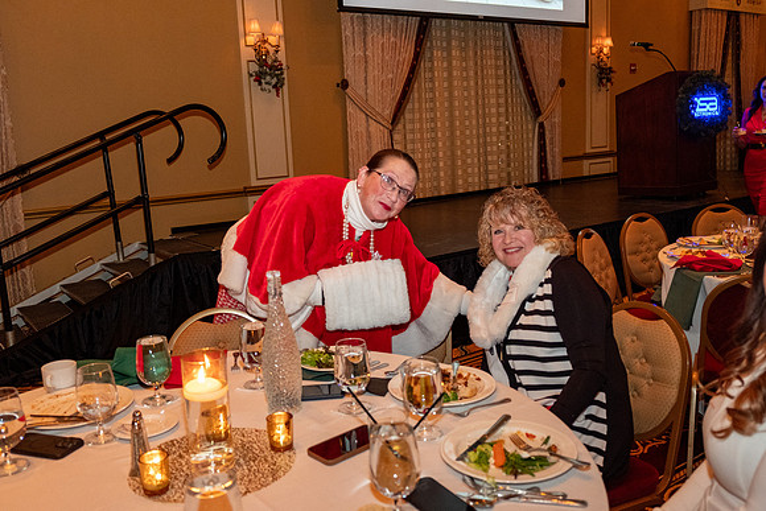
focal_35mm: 32
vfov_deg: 41.1
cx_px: 383
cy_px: 256
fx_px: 681
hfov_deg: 58.7
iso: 2500
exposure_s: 1/125
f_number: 3.2
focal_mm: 21.4
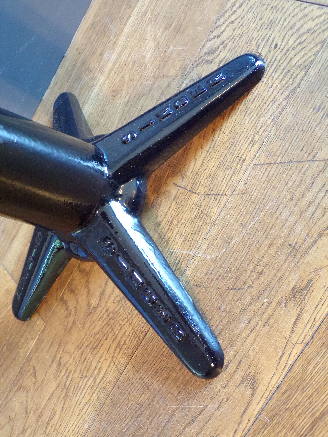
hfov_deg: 44.2
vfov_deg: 56.8
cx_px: 164
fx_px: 404
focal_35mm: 32
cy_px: 218
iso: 708
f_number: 3.2
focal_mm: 5.8
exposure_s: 1/17
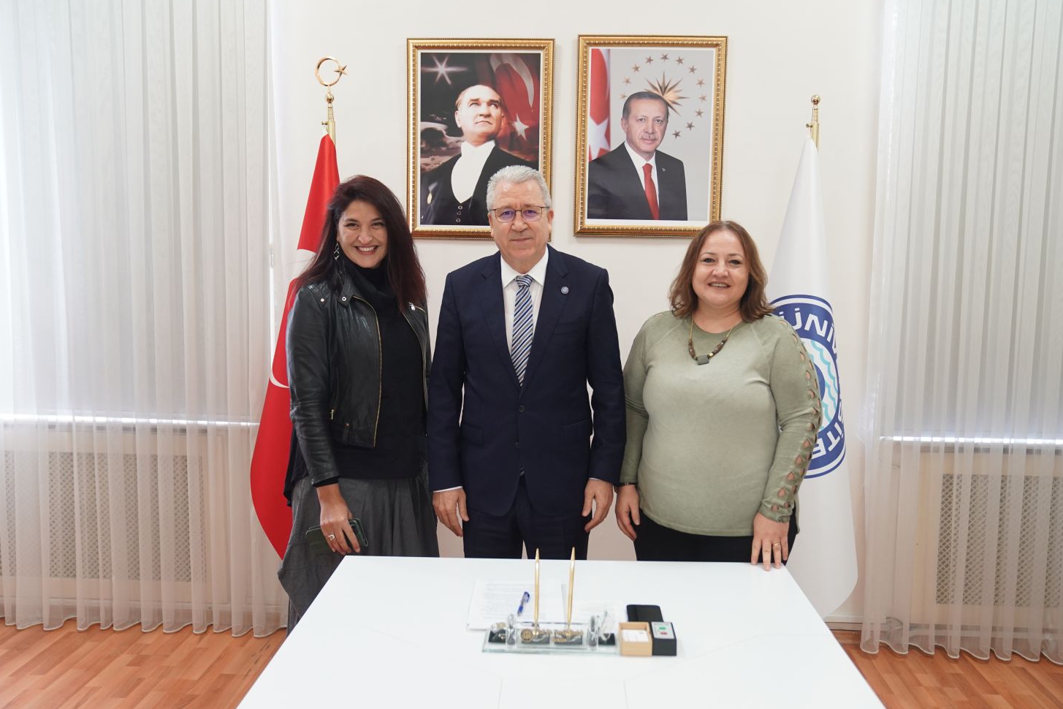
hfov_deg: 57.2
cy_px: 357
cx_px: 541
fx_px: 974
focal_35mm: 33
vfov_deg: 40.0
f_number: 3.2
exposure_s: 1/125
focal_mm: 32
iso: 1600
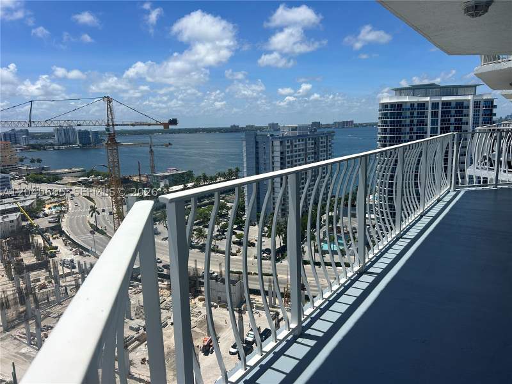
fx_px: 385
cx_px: 256
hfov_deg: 67.3
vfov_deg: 53.1
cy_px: 192
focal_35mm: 26
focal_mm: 5.7
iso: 50
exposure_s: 1/7463
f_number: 1.5
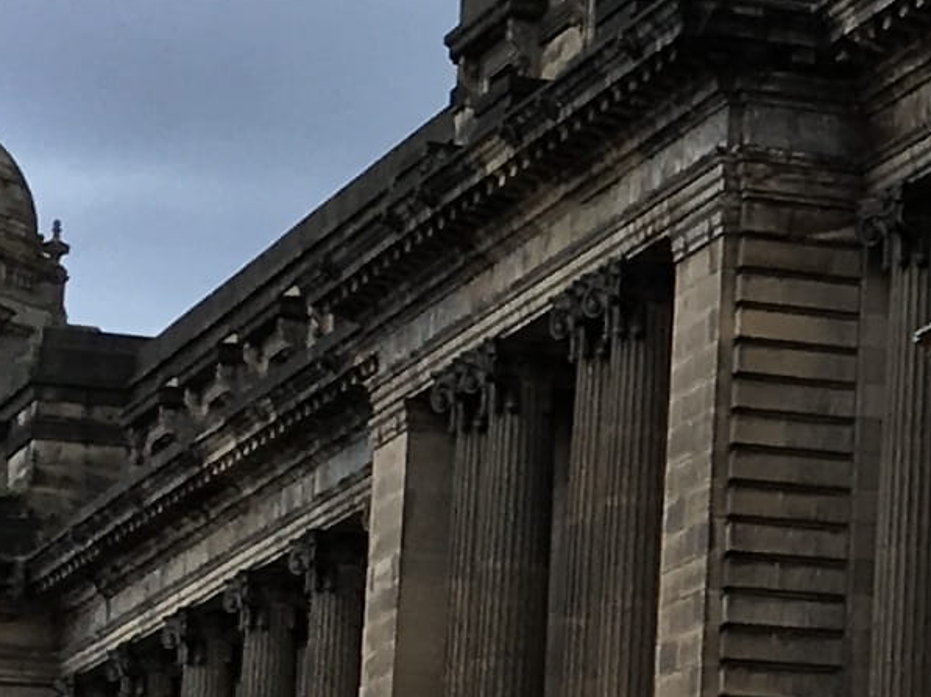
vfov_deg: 7.6
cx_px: 2402
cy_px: 513
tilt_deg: +11.8
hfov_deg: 8.9
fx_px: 5268
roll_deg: +0.3
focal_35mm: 196
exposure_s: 1/1603
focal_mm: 4.15
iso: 25
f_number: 2.2
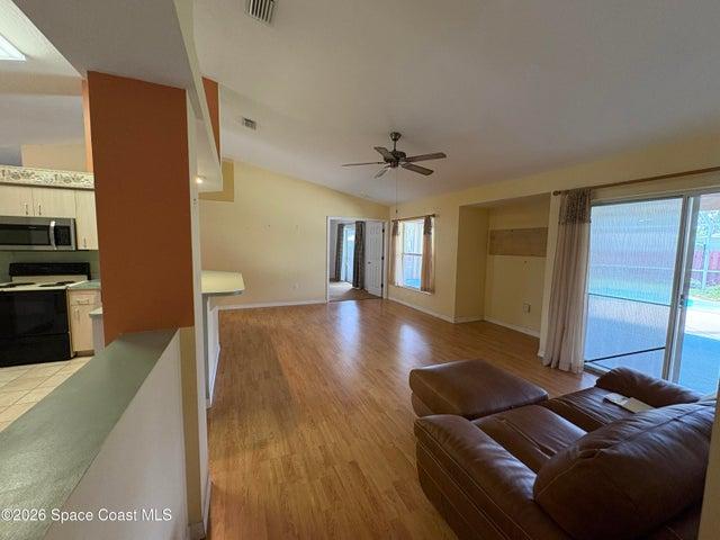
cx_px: 360
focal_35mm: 14
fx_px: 291
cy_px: 270
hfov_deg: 102.1
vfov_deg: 85.7
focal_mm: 2.22
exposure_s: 1/60
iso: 320
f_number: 2.2
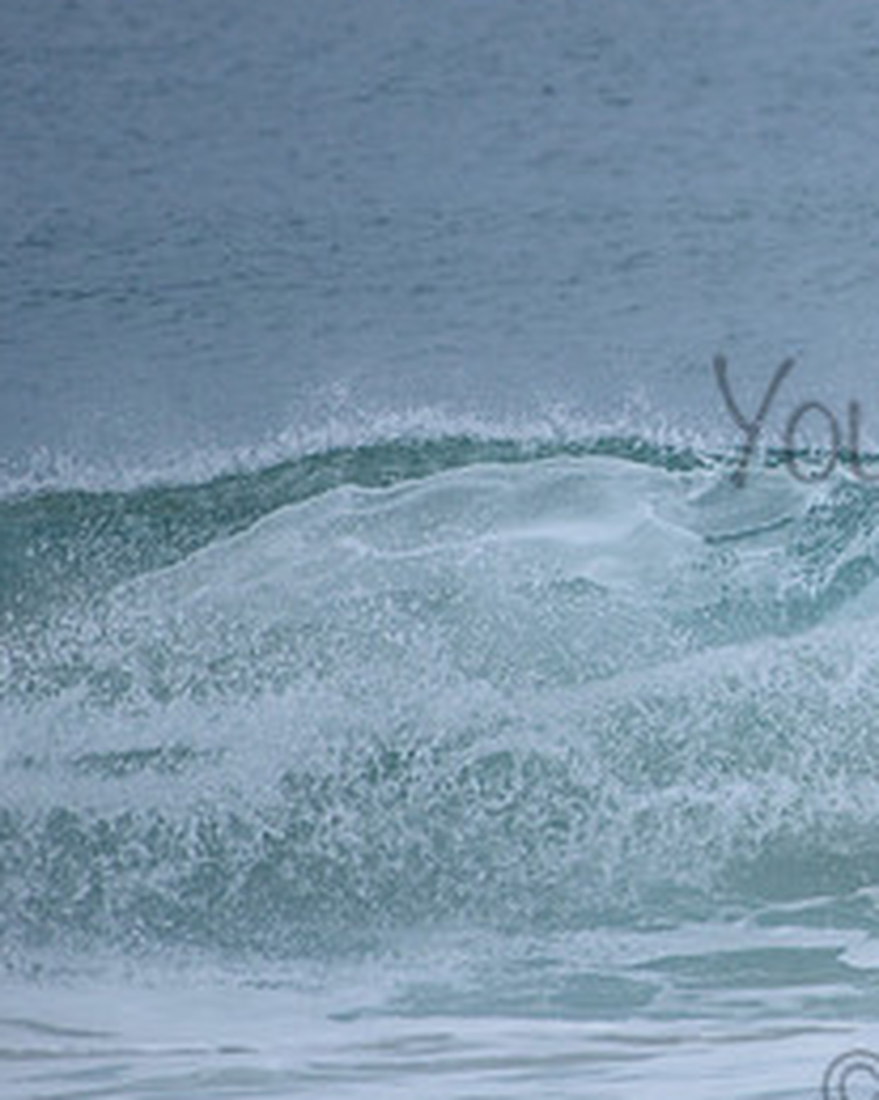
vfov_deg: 1.8
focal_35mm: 1052
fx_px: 34230
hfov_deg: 1.5
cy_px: 384
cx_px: 1151
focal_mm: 500
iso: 360
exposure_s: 1/2000
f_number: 5.6
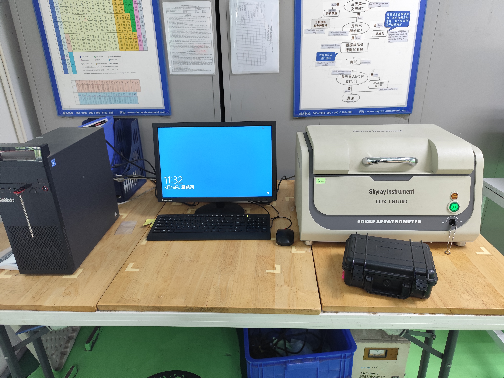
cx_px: 252
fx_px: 335
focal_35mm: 23
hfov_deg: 73.9
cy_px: 189
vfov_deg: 58.9
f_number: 1.65
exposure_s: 1/50
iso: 800
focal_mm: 6.14
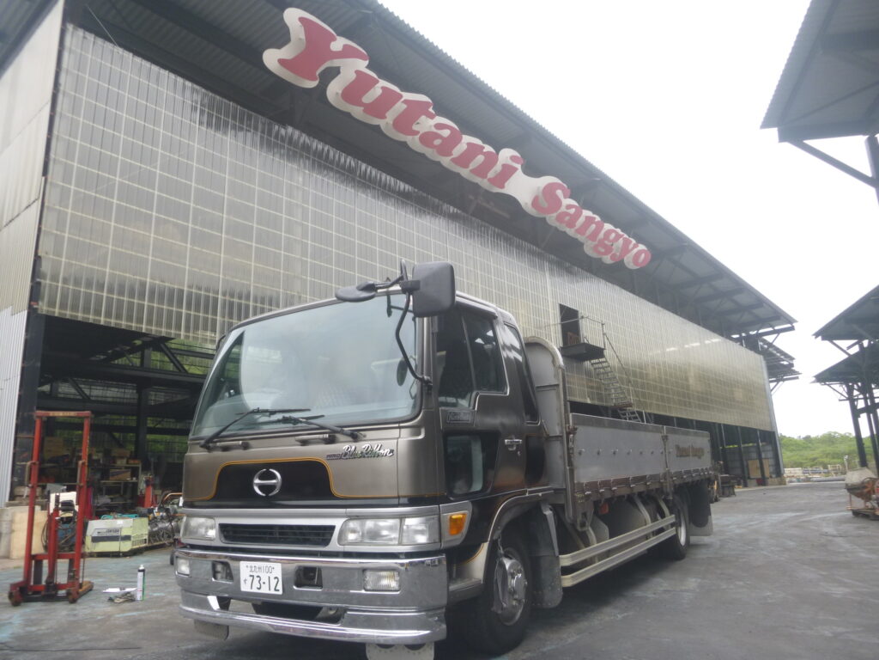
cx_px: 440
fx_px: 635
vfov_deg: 54.9
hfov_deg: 69.4
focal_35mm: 25
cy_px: 330
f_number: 3.9
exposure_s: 1/200
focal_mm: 4.5
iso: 100
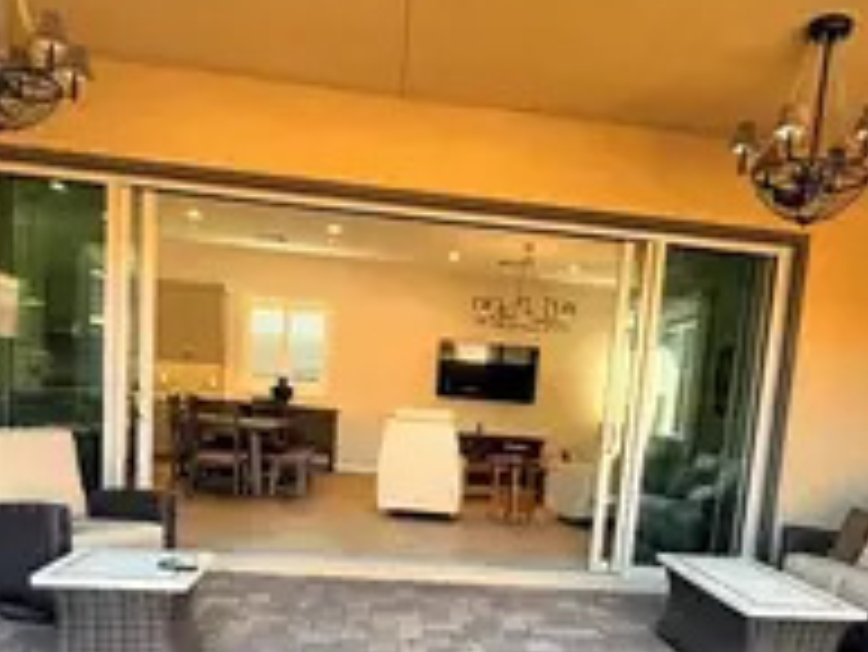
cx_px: 414
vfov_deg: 45.3
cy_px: 540
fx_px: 728
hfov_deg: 61.6
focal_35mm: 29
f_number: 2.2
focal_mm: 2.22
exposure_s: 1/120
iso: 160
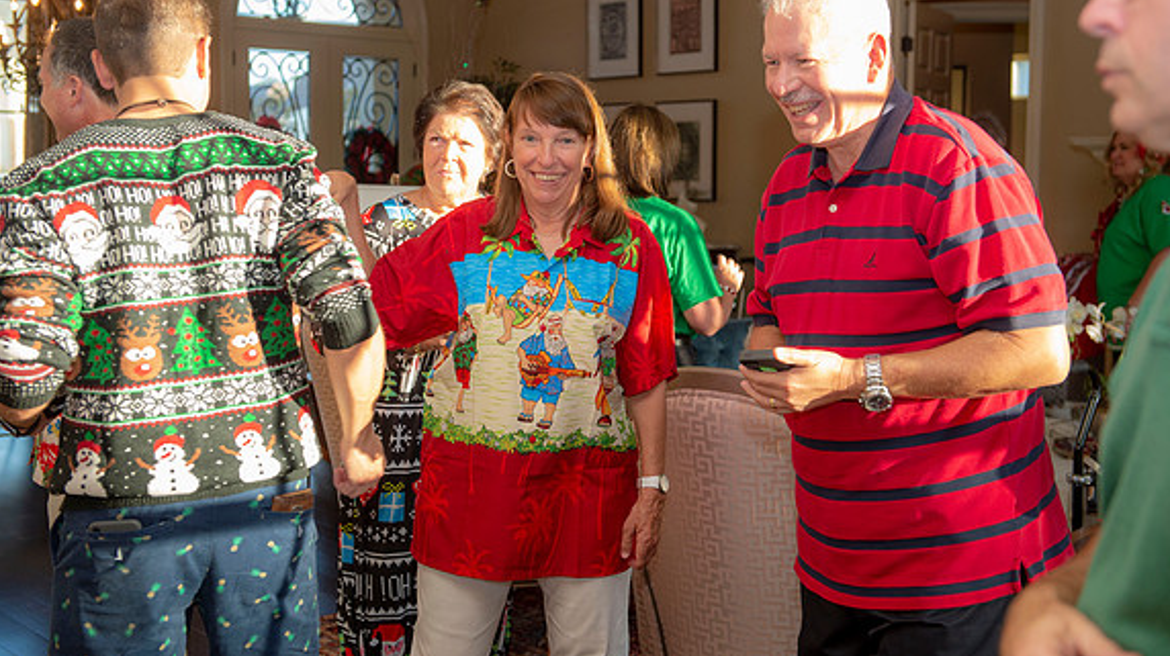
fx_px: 1581
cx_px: 587
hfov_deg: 40.6
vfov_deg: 23.4
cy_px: 264
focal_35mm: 51
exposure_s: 1/250
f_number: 4
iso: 800
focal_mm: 48
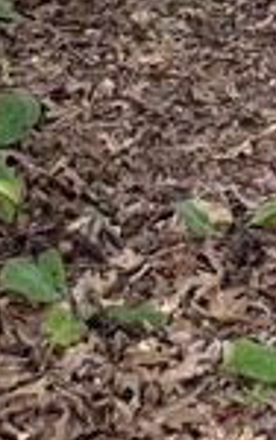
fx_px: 2090
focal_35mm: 174
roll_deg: +2.1
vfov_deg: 9.5
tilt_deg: -1.4
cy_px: -854
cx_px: 737
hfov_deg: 7.0
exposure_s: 1/240
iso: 200
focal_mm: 6.76
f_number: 1.78
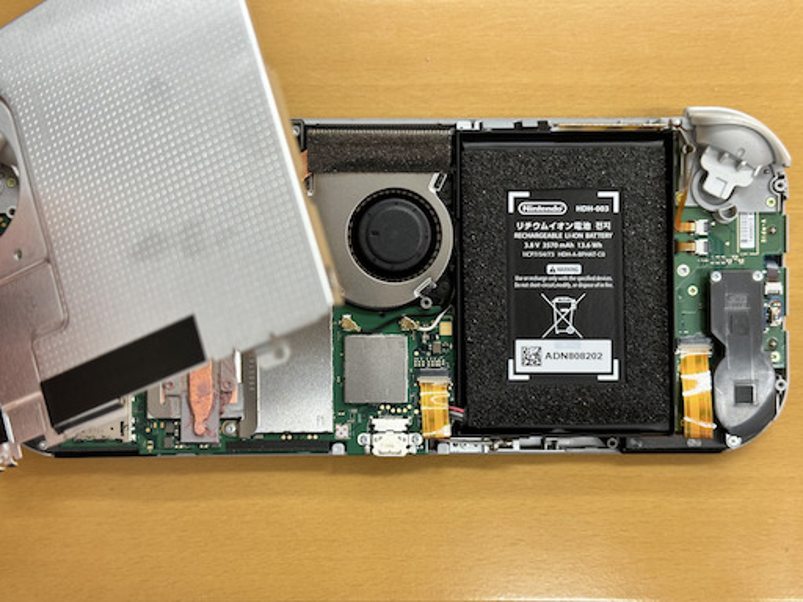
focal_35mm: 48
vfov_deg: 30.3
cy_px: 301
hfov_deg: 39.7
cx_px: 402
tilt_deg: -84.6
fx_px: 1113
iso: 64
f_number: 1.78
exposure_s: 1/50
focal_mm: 6.86
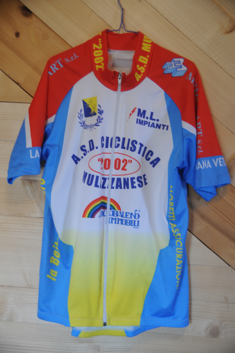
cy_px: 176
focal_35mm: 39
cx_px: 118
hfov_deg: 34.1
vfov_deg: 49.6
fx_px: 383
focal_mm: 26
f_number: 2.8
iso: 200
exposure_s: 1/25
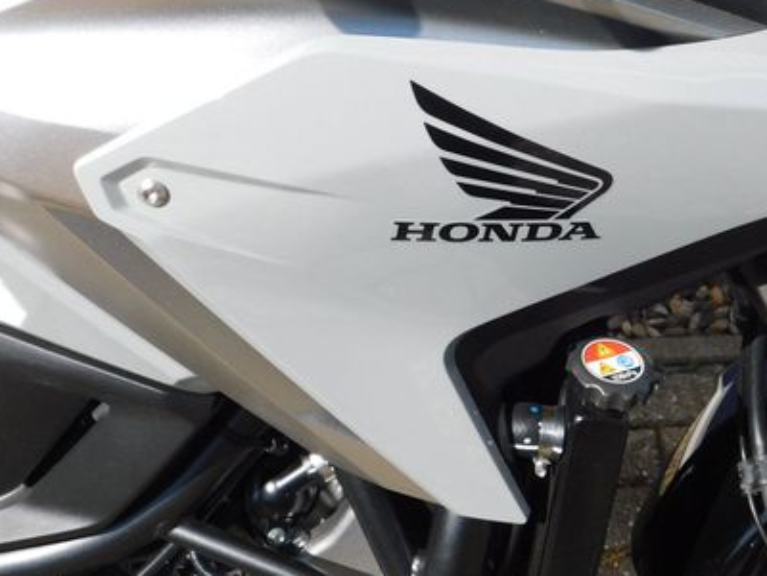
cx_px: 497
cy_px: 190
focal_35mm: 48
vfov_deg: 30.0
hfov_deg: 39.3
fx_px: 1064
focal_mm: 5.3
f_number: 3.2
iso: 125
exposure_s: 1/800
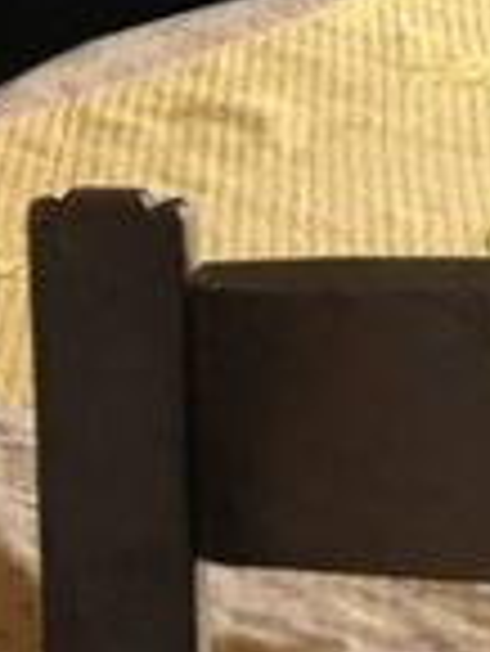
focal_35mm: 205
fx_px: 3863
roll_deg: +0.6
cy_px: -387
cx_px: 225
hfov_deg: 7.3
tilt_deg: -9.8
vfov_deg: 9.3
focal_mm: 4.15
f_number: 2.2
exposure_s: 1/33
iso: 80
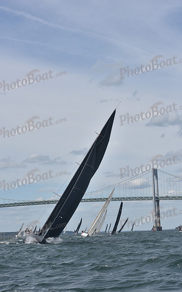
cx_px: 93
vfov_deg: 28.6
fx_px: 572
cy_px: 146
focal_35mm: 72
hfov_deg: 18.1
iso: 320
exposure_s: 1/800
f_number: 8
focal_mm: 70
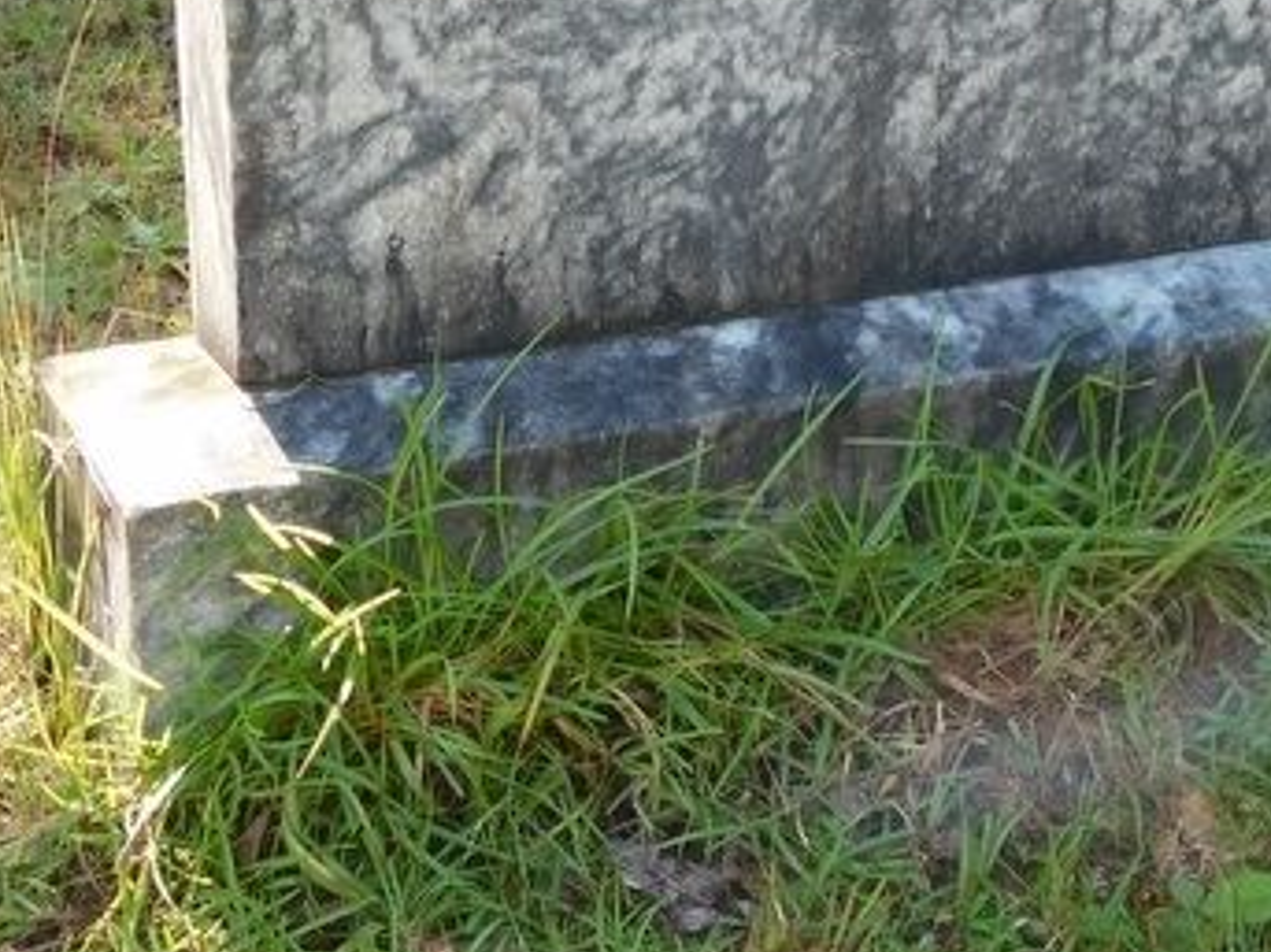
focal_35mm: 84
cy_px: -130
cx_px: 860
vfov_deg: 16.9
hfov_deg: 23.2
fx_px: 3083
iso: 125
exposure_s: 1/125
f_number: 3.5
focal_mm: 6.3
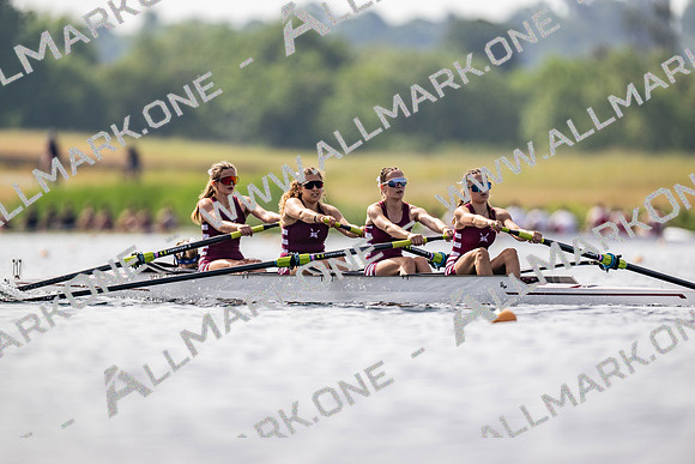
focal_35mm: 600
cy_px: 232
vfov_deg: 2.3
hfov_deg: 3.4
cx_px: 348
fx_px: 11591
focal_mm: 600
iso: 140
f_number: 4
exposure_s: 1/2500
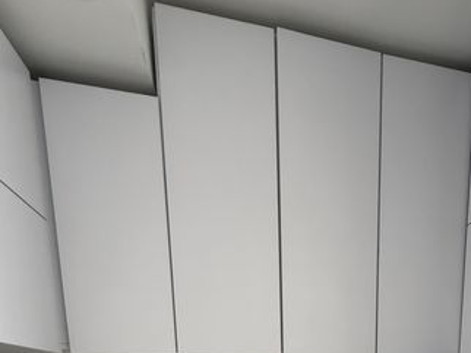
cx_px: 342
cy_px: 459
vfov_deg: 34.3
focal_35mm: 29
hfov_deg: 59.0
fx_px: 394
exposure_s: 1/99
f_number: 2.2
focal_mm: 2.22
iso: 160
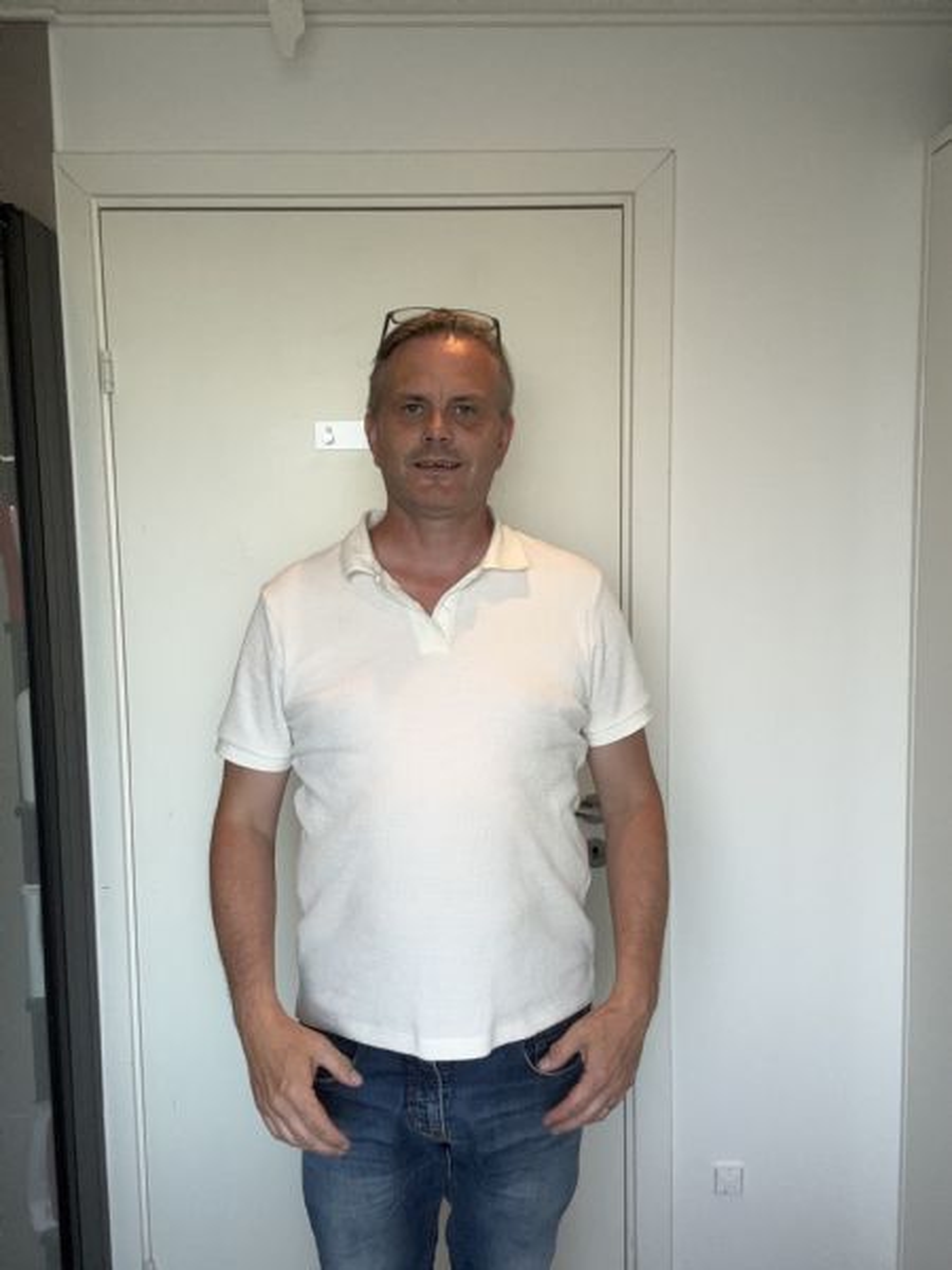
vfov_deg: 60.0
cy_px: 635
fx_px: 1100
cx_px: 476
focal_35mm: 30
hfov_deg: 46.8
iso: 80
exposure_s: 1/87
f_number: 1.9
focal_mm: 2.69
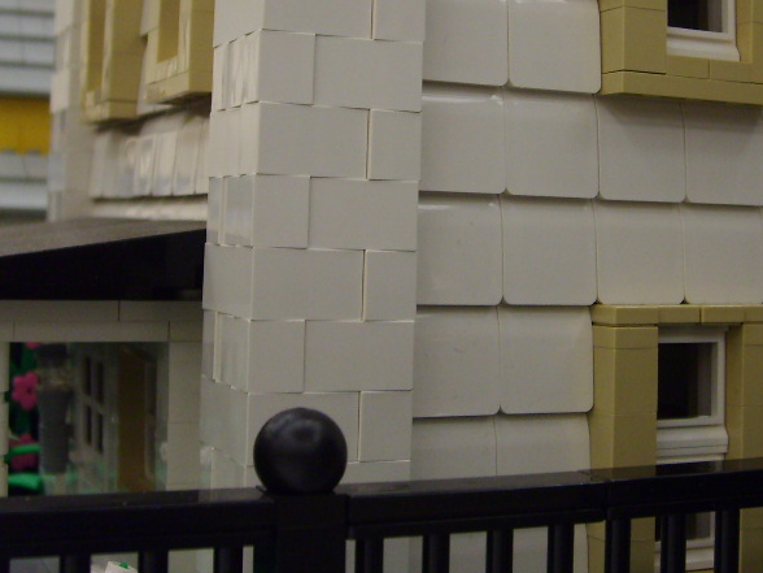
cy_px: 162
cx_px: 487
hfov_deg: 31.5
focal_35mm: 61
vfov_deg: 23.8
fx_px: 1345
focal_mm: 5.8
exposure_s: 1/30
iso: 100
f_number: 2.8
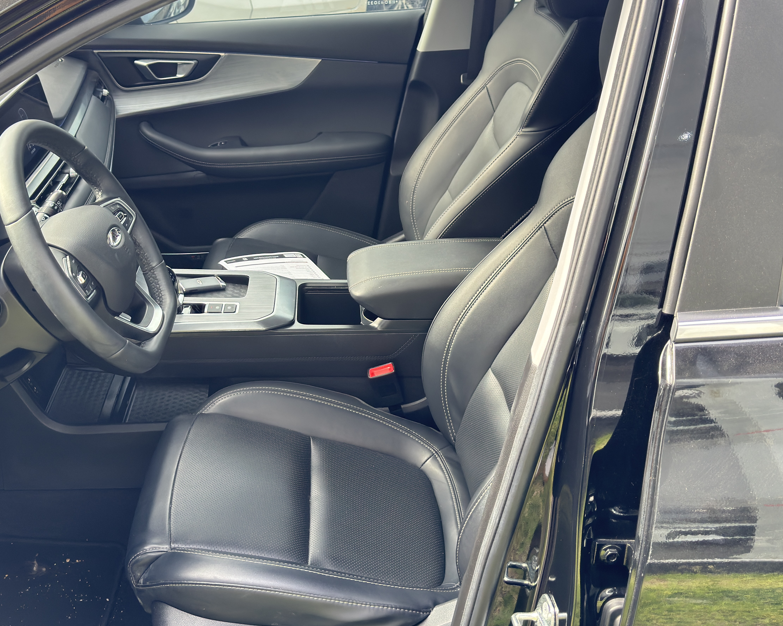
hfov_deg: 41.6
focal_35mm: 44
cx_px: 281
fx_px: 1020
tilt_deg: -25.0
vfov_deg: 34.1
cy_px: 262
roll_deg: +0.1
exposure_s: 1/117
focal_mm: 6.76
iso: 125
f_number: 1.78
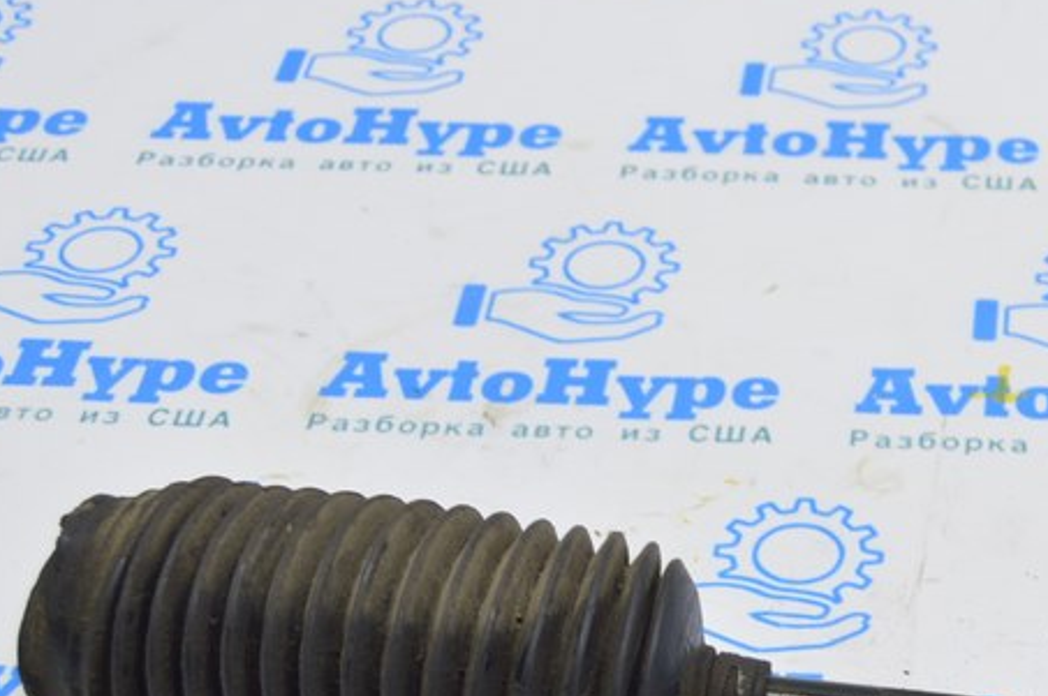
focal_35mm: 95
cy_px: 607
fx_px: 2763
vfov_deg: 14.2
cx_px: 1020
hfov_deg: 20.8
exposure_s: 1/20
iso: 400
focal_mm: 28
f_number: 5.6
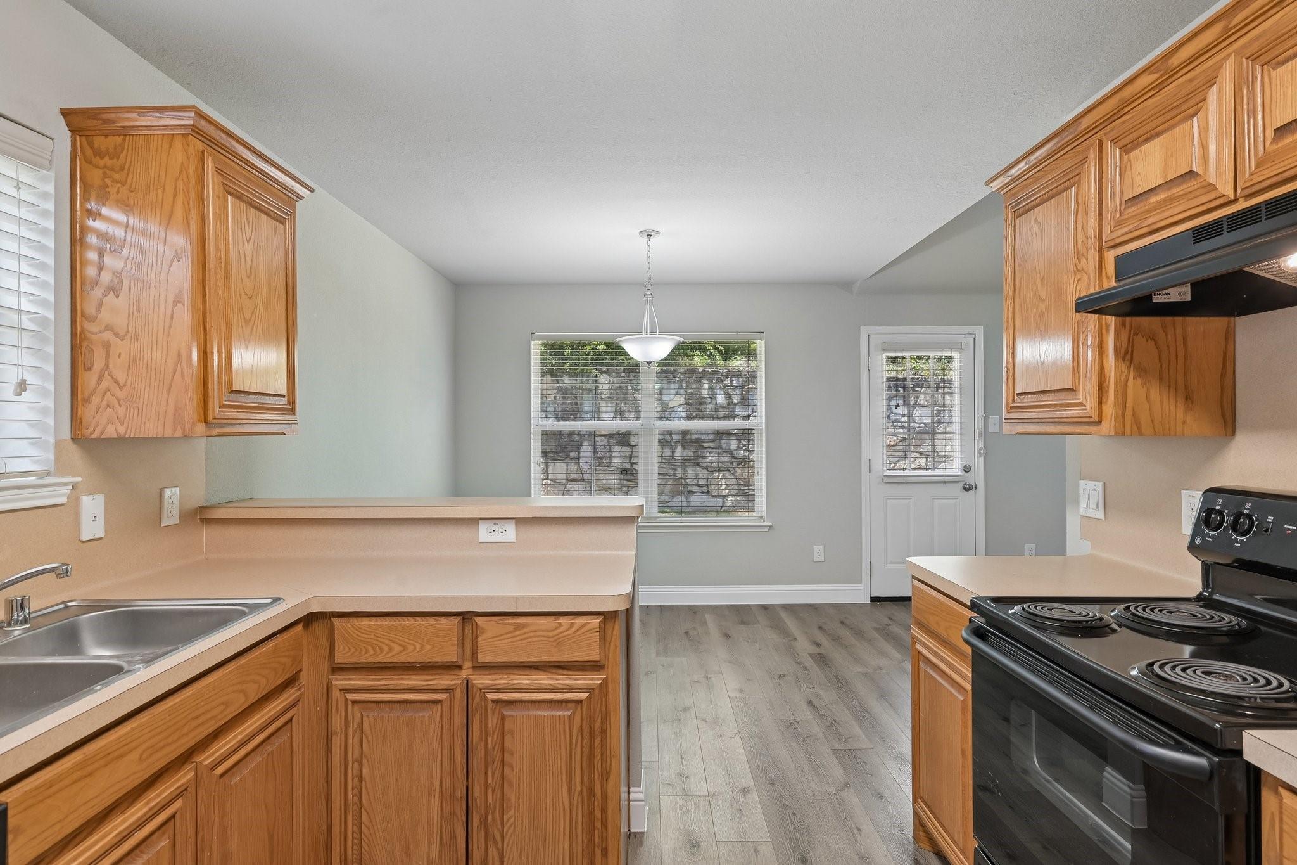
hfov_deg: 88.4
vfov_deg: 65.9
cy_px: 432
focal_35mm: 18
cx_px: 648
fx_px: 666
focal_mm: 18.5
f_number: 8
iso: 400
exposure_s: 1/20
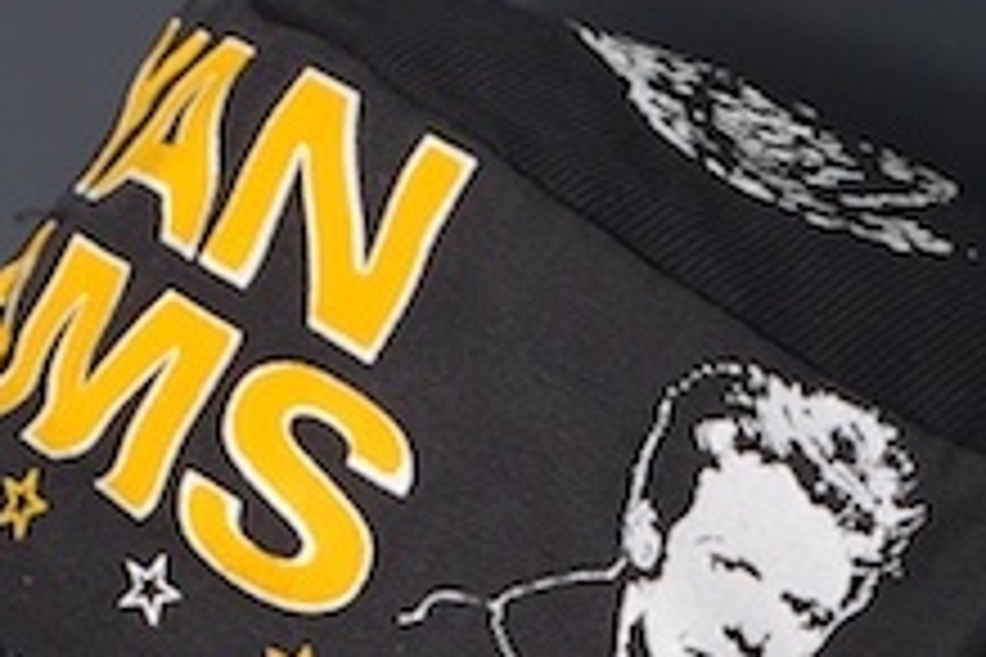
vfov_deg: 11.4
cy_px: 1233
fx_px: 3013
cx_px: 549
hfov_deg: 18.6
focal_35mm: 110
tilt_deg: -24.4
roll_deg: -0.4
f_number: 2.2
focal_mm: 4.15
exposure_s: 1/280
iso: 32
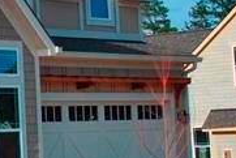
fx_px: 1009
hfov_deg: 12.3
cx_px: -173
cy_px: 48
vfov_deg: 8.9
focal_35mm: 154
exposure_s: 1/250
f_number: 8
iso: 100
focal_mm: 29
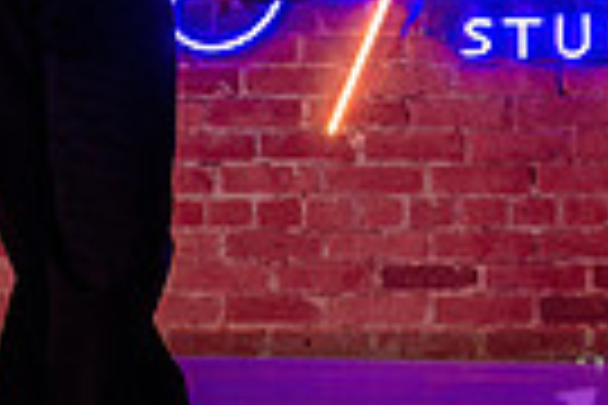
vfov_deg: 8.3
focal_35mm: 165
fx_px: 2786
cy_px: -45
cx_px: -286
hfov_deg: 11.9
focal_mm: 28
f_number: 2
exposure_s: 1/400
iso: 800
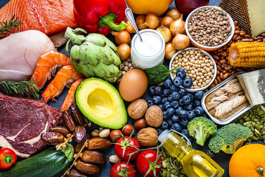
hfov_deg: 48.5
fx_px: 294
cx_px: 132
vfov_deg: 33.4
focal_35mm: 40
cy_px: 88
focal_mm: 40
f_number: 11
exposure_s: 1/100
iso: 100
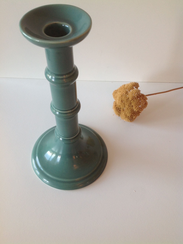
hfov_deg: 40.6
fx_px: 247
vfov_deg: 52.7
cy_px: 122
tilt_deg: -49.3
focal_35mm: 35
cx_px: 92
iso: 64
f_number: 2.4
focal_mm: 4.28
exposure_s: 1/33
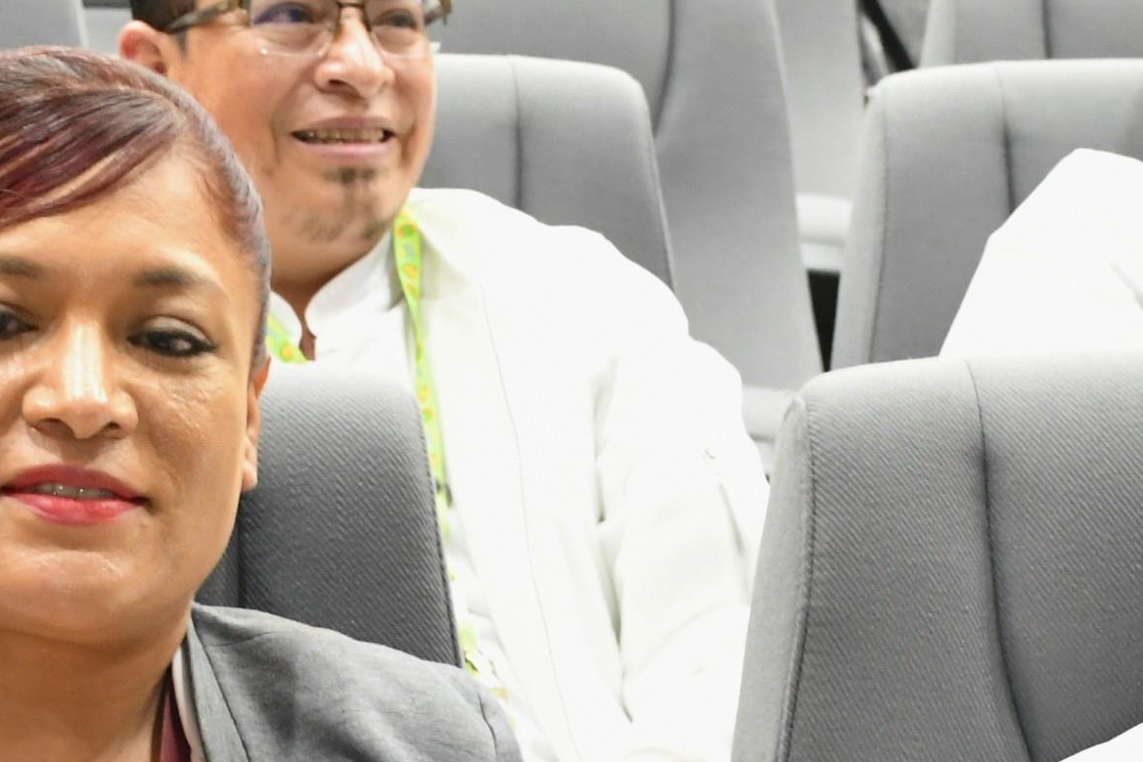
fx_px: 4540
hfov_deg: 14.3
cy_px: 1004
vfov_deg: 9.4
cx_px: 716
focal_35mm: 143
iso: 2000
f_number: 5
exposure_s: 1/40
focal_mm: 27
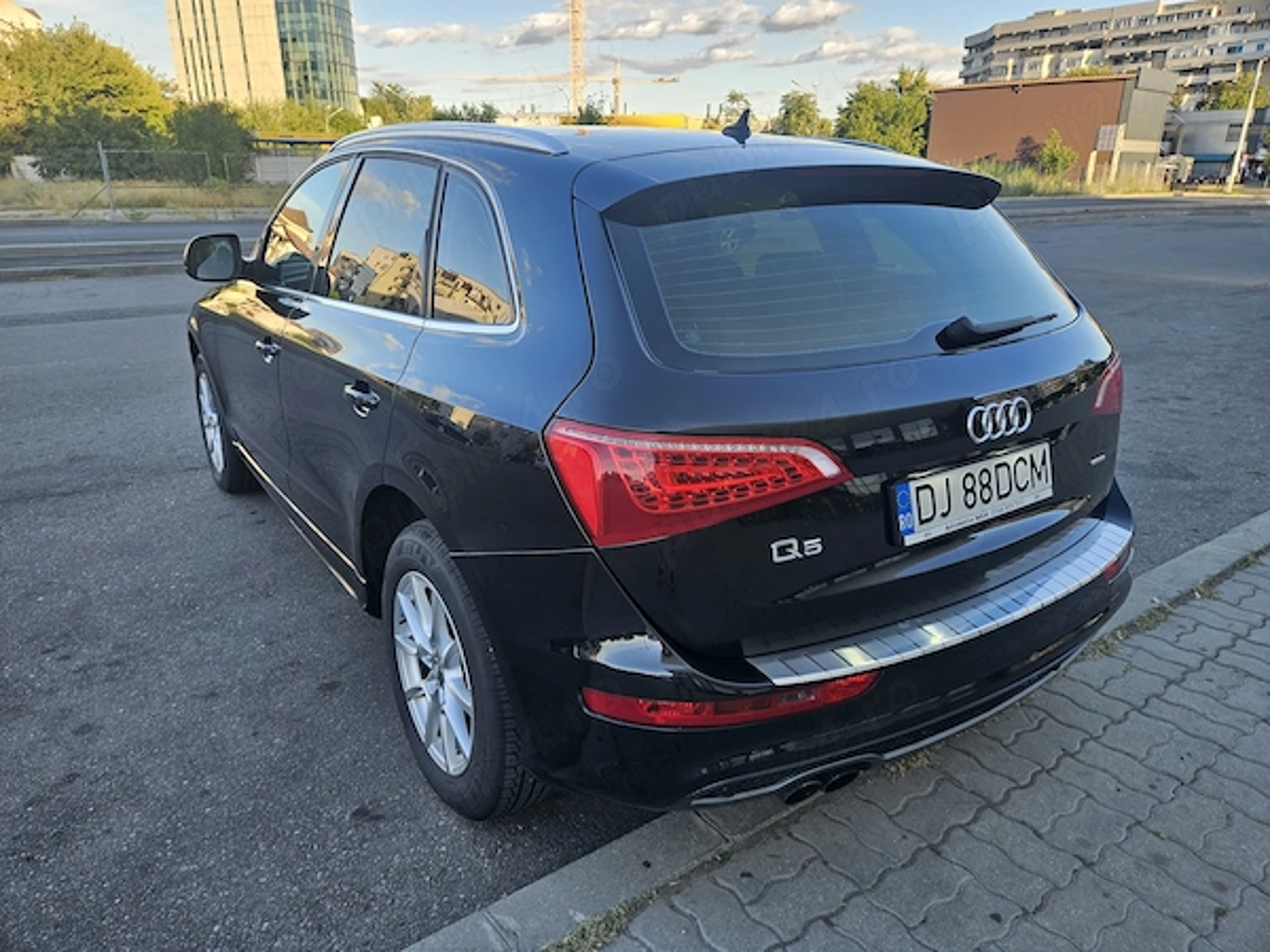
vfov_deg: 58.9
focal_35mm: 23
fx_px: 844
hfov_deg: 73.9
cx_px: 635
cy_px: 476
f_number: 1.8
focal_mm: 5.4
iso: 25
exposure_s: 1/209
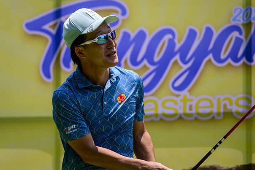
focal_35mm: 318
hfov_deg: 6.5
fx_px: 2253
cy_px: 60
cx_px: 118
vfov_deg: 4.3
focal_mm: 200
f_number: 2.8
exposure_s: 1/8000
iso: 800
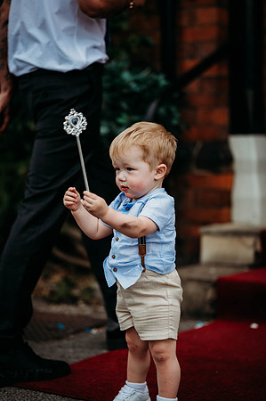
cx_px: 133
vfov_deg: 23.9
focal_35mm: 85
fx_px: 944
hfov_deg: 16.0
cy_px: 200
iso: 100
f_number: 1.8
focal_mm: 85
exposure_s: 1/400
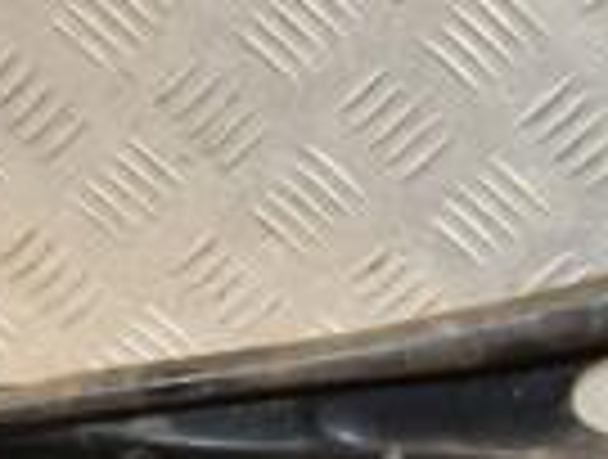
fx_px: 3152
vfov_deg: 8.2
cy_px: 648
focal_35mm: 179
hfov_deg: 10.8
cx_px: 784
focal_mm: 28
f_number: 5
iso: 800
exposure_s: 1/200
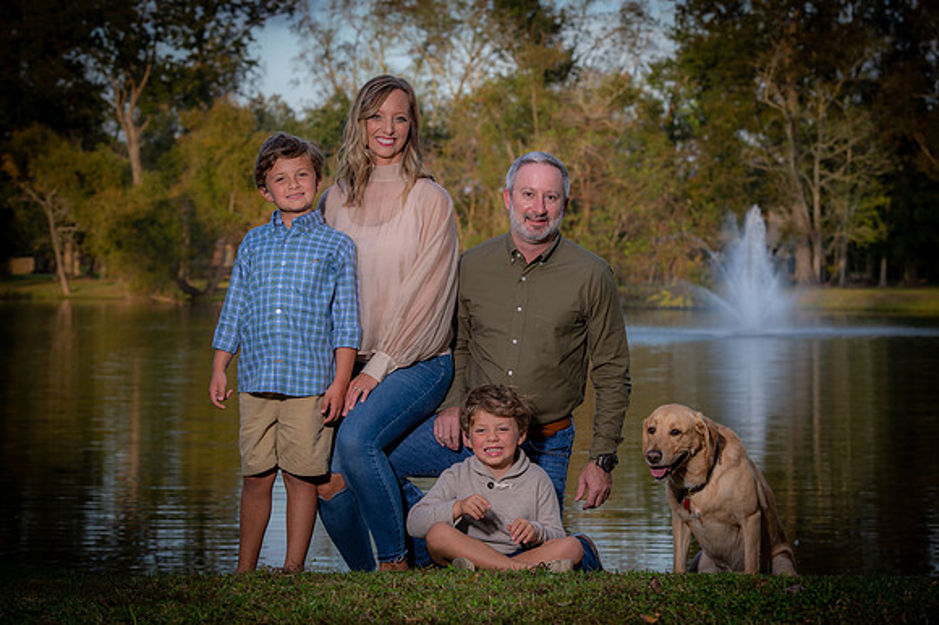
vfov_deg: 13.0
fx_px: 2737
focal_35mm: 105
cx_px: 470
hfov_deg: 19.5
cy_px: 312
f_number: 8
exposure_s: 1/160
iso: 400
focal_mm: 105
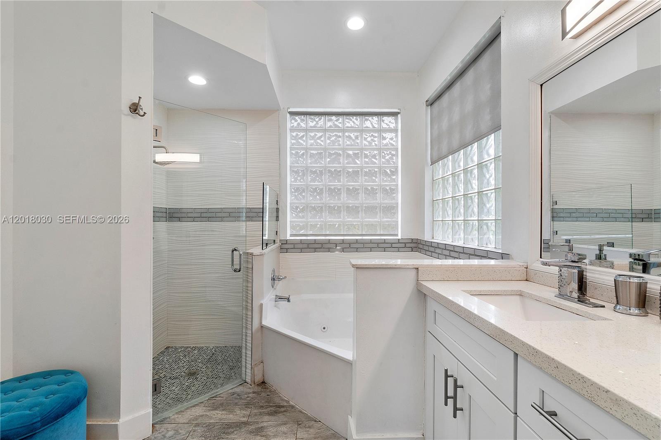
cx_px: 330
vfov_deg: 77.3
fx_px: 275
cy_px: 220
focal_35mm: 15
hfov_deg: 100.4
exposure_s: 1/10
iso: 160
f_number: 11
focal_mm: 10
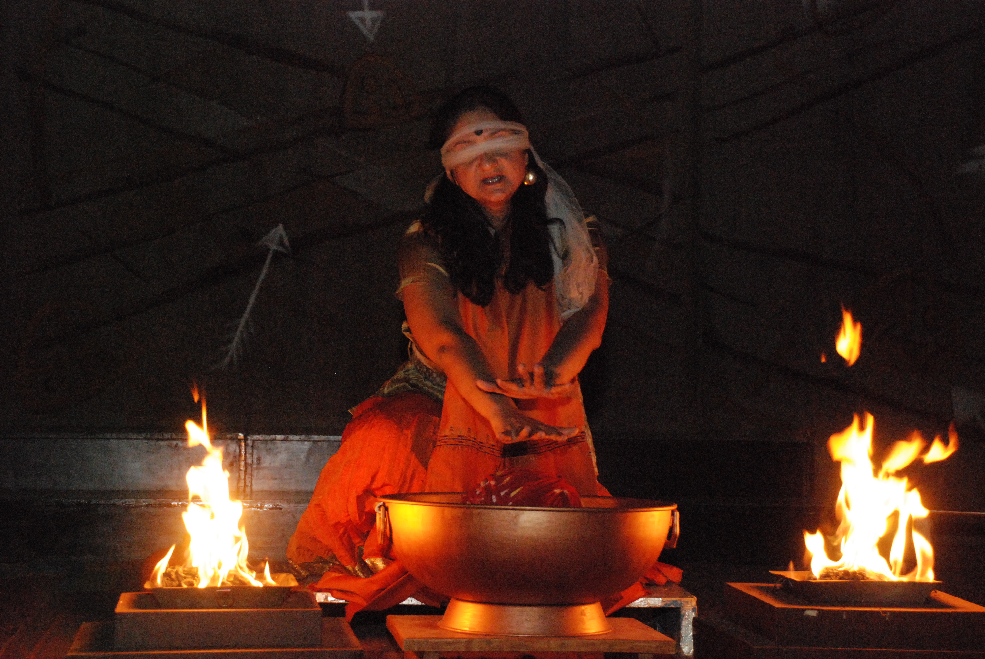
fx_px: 2055
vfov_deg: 18.2
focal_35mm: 75
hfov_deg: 27.0
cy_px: 330
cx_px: 492
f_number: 5
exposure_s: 1/60
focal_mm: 50
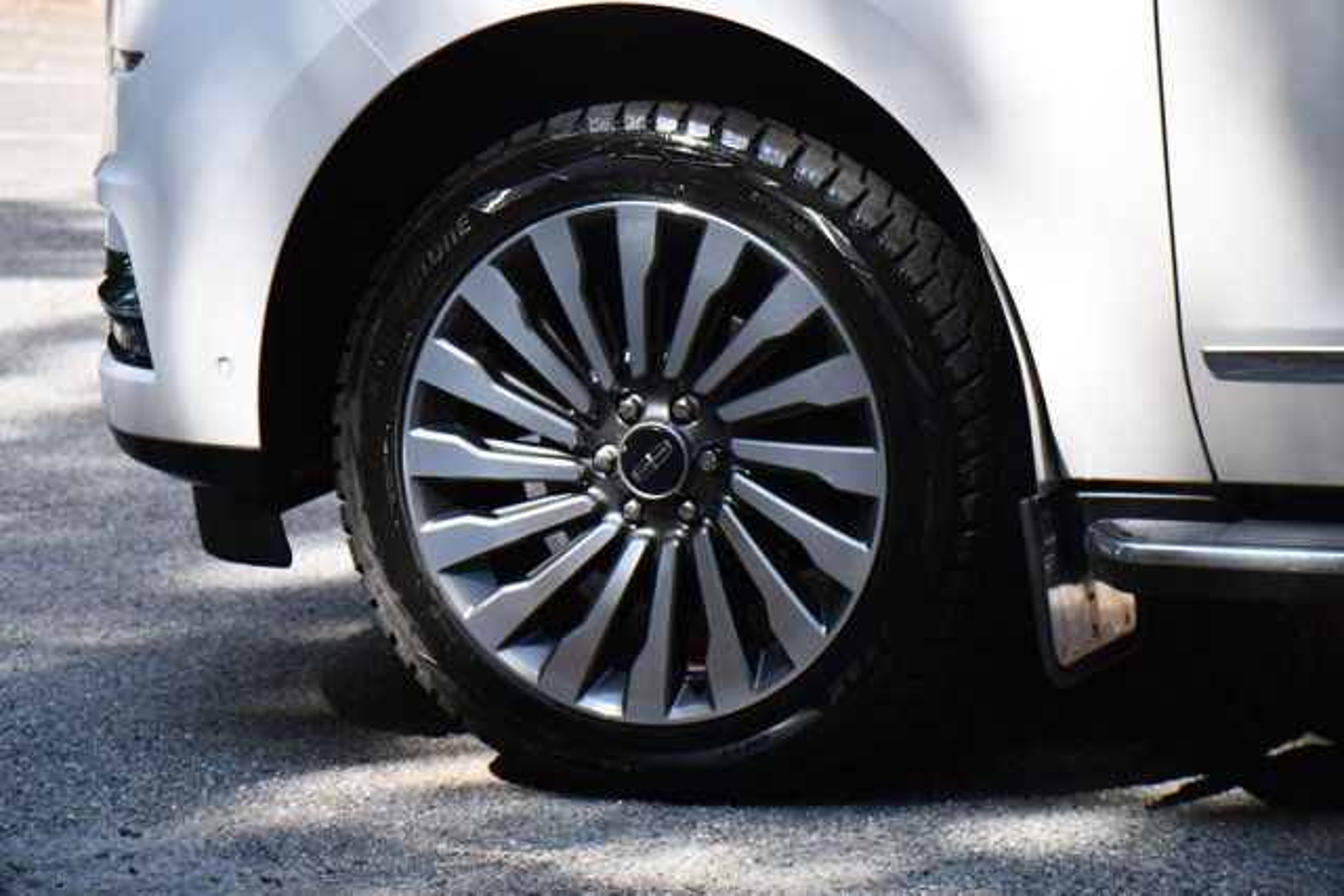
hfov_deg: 11.4
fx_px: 6721
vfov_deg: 7.6
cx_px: 672
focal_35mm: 180
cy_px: 448
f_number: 6.3
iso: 200
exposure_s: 1/250
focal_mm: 120
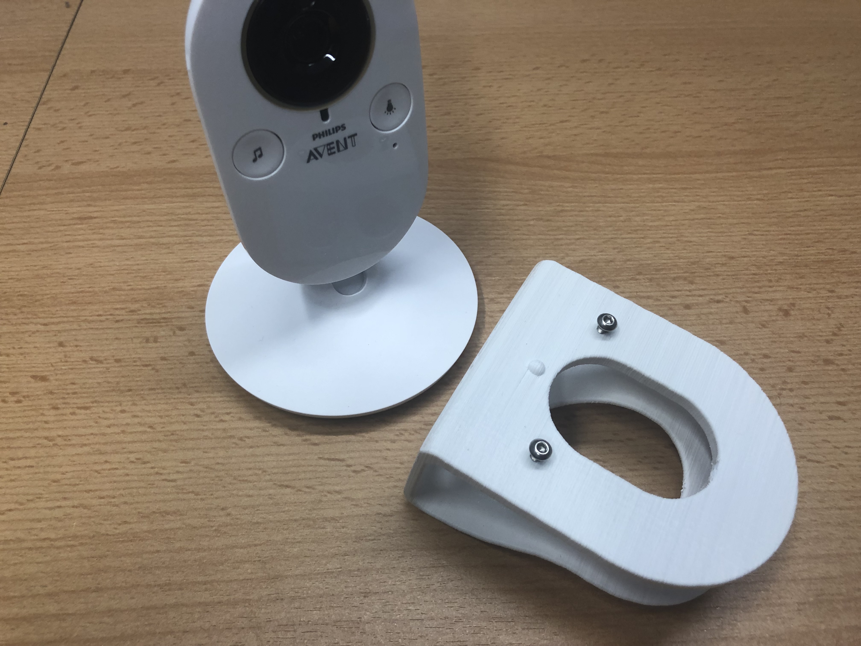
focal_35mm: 28
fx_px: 696
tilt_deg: -51.9
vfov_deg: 49.7
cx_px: 430
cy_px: 323
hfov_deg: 63.4
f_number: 1.8
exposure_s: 1/33
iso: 32
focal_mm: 3.99
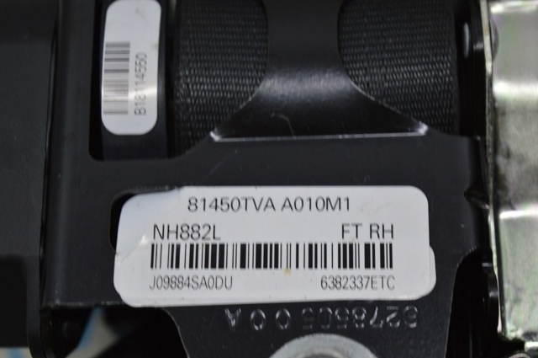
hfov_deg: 24.6
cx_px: 269
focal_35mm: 82
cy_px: 179
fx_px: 1231
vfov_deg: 16.5
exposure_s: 1/60
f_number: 5.6
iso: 450
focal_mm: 55
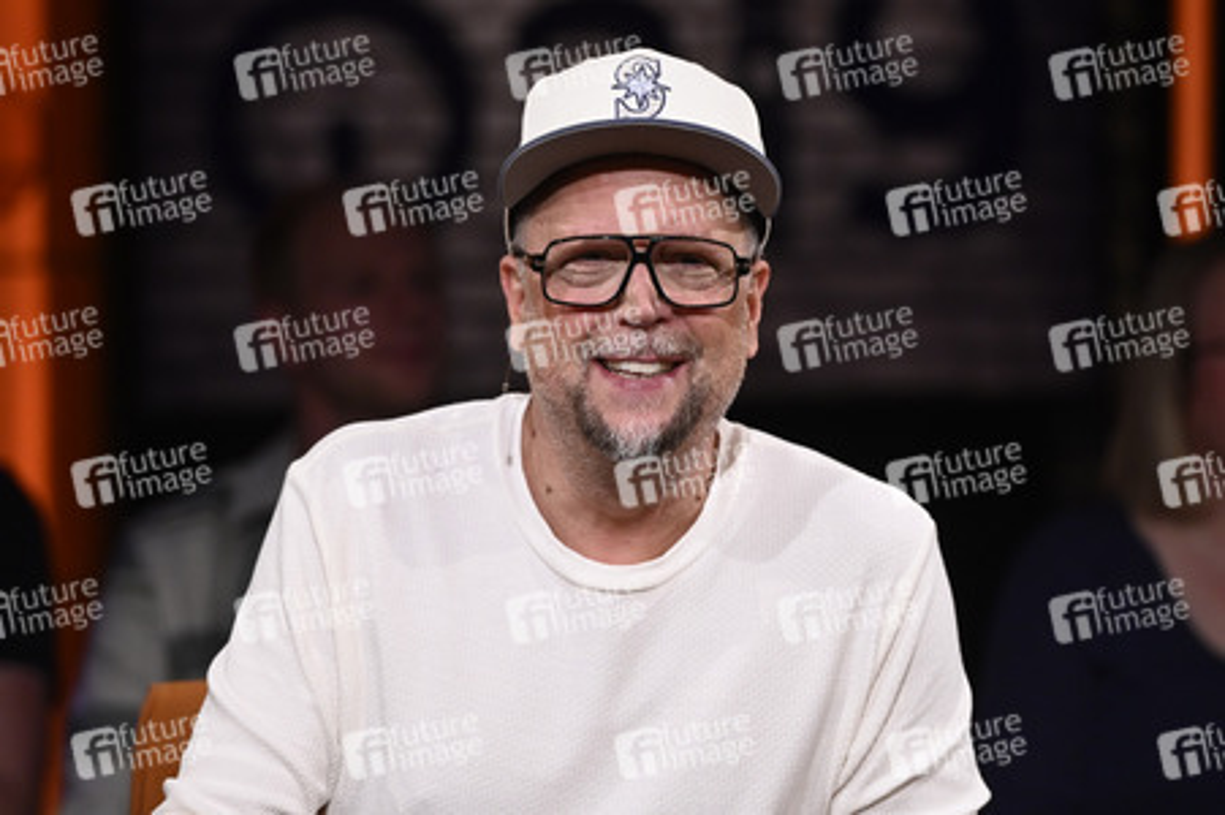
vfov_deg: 6.9
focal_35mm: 200
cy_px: 408
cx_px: 612
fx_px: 6800
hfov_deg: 10.3
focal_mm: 200
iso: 2500
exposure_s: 1/500
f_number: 4
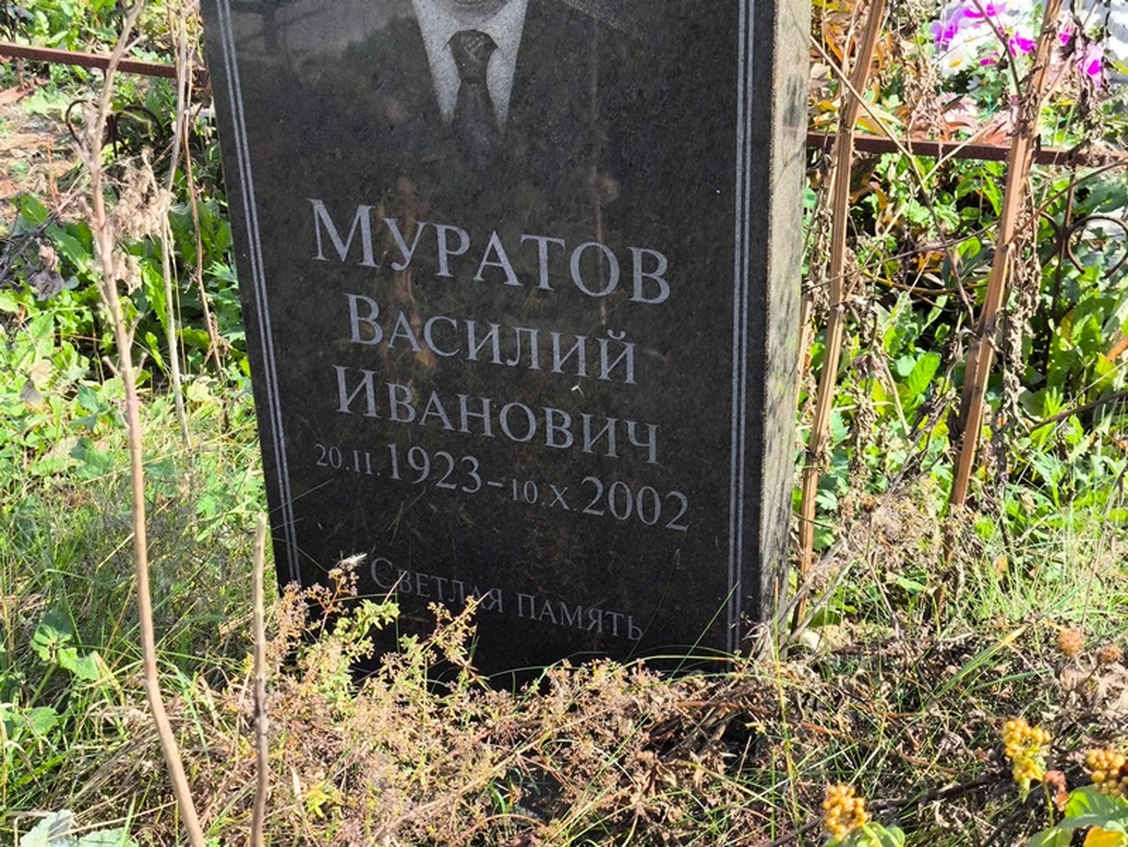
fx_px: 1630
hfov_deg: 38.2
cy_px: 424
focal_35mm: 50
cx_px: 564
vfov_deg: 29.1
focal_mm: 4.71
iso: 50
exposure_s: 1/400
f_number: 1.7
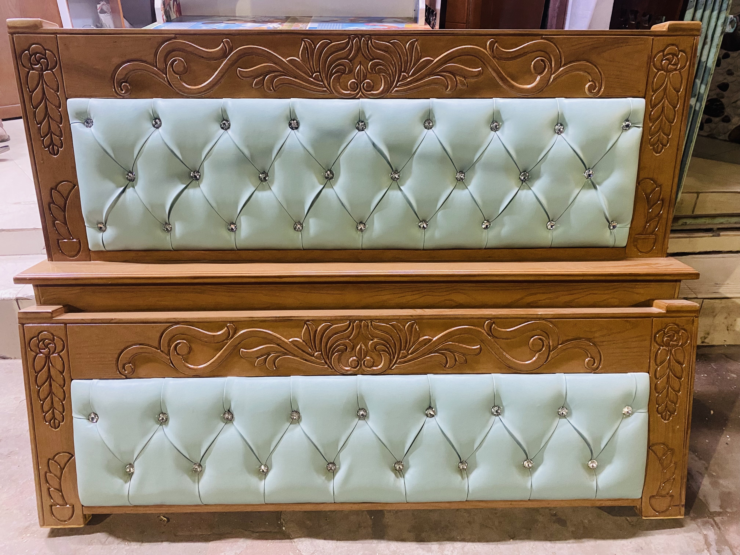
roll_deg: +0.3
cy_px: 278
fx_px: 556
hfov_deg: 67.3
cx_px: 370
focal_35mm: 26
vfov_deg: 53.1
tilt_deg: -29.3
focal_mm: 4.25
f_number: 1.8
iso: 400
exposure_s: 1/33
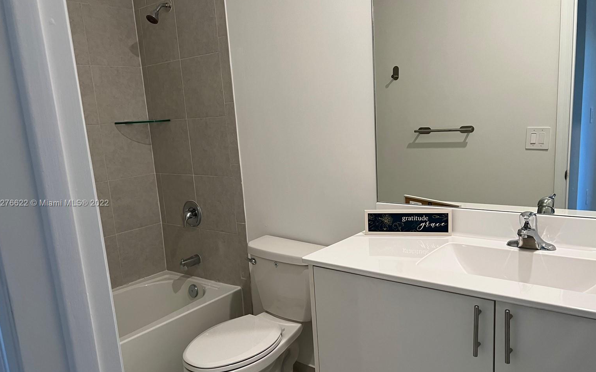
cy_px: 204
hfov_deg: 64.6
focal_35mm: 29
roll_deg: +4.3
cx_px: 297
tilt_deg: -12.2
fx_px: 471
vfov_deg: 43.1
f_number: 1.5
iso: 80
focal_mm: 5.7
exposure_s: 1/60
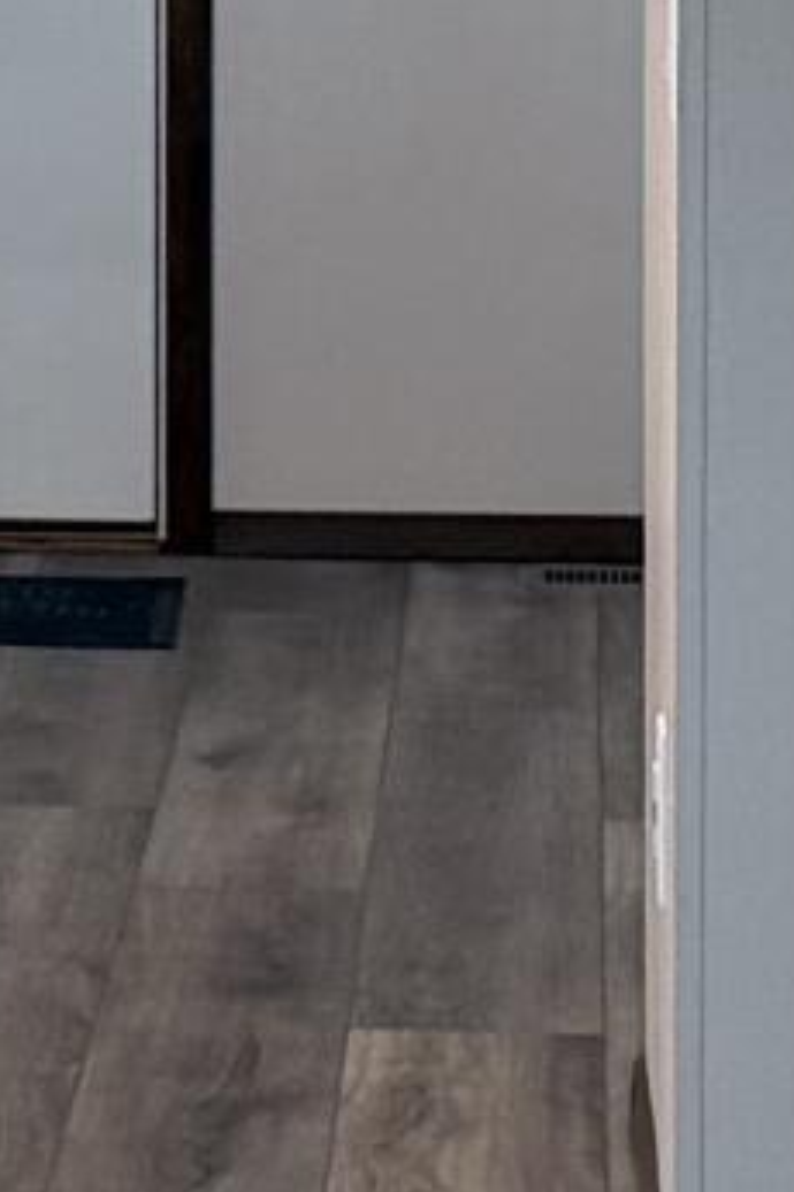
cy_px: 0
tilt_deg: -5.1
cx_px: -549
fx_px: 7179
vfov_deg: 9.4
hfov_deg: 6.2
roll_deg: +0.5
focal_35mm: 217
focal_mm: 6.76
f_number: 1.78
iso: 320
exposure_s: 1/120
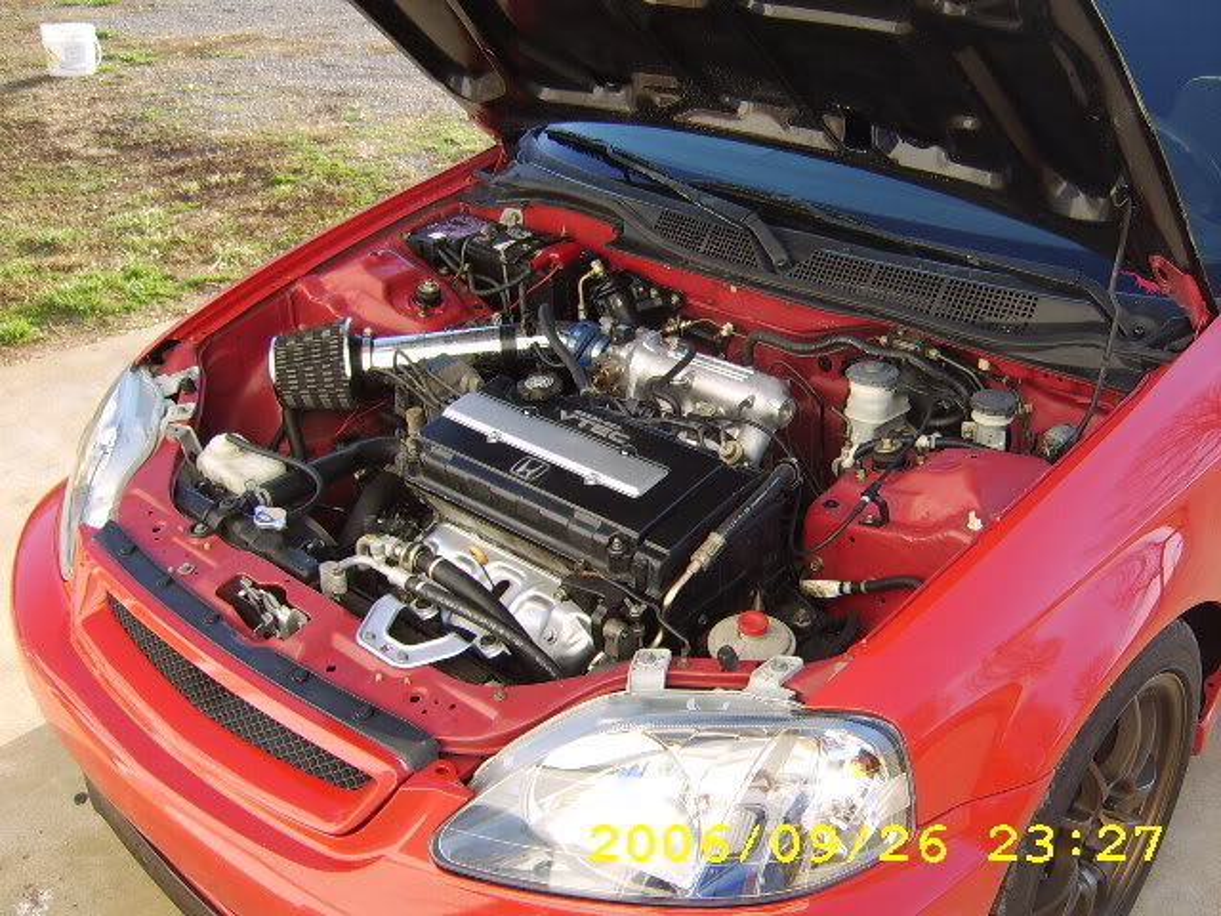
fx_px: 1093
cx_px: 610
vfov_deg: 45.4
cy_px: 458
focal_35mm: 31
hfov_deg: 58.4
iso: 71
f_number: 2.7
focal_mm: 8.13
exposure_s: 1/272
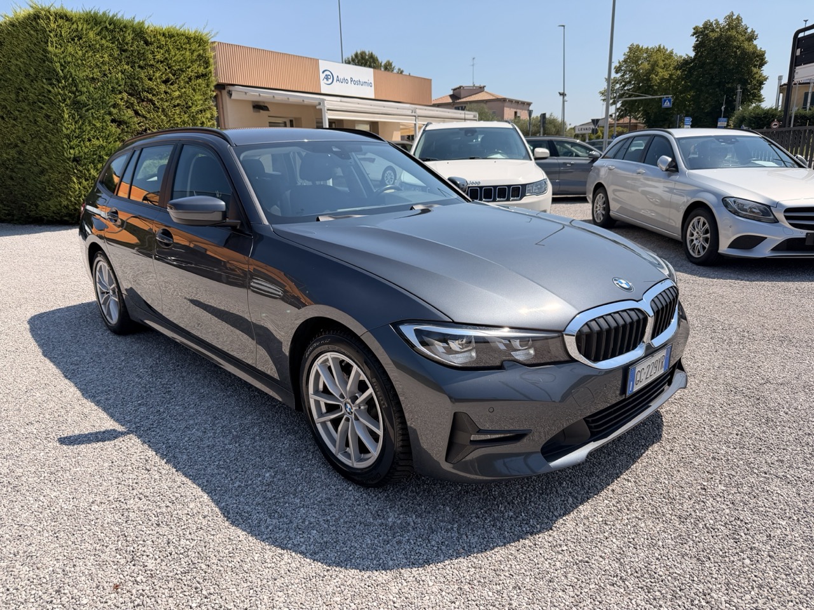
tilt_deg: -15.7
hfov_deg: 71.6
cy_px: 305
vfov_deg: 56.8
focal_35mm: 24
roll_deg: +1.3
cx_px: 407
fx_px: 564
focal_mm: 6.76
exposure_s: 1/5319
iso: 80
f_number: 1.78
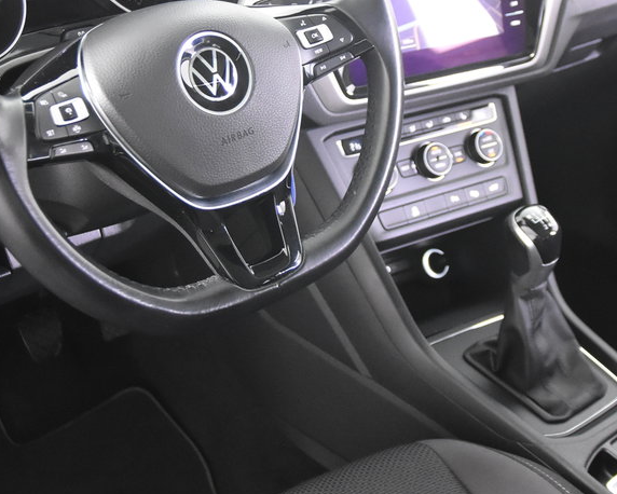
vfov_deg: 24.1
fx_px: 1151
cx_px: 315
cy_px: 166
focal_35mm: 63
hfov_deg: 30.0
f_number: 2.8
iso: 3600
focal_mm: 20
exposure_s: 1/30
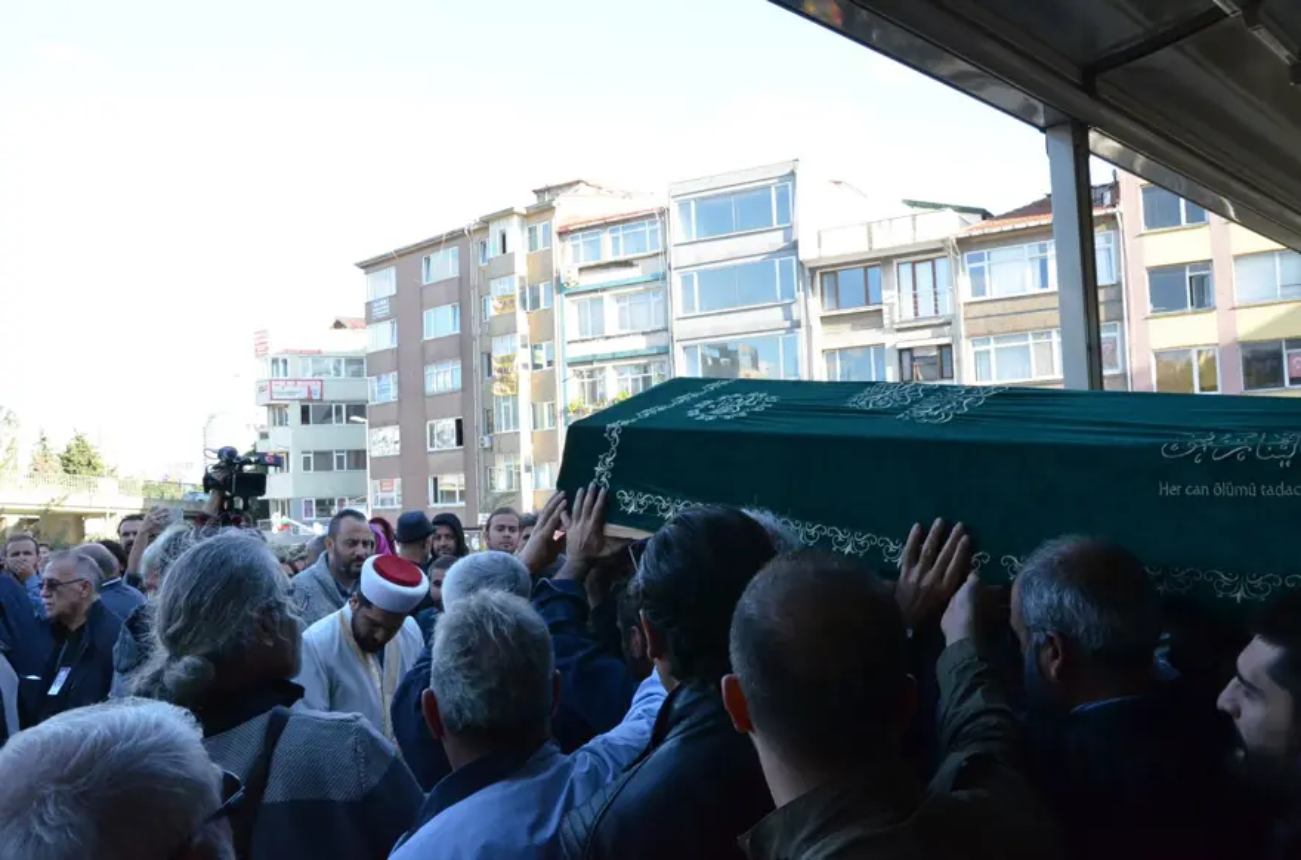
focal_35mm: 32
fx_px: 1136
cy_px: 430
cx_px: 650
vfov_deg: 41.5
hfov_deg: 59.6
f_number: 10
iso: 2500
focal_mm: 21
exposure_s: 1/400
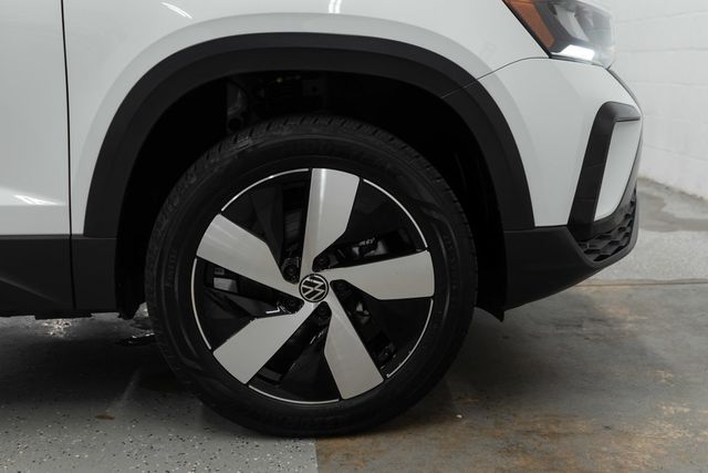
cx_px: 354
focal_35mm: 42
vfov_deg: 31.9
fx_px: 826
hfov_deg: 46.4
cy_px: 236
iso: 200
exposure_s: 1/50
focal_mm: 28
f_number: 3.2
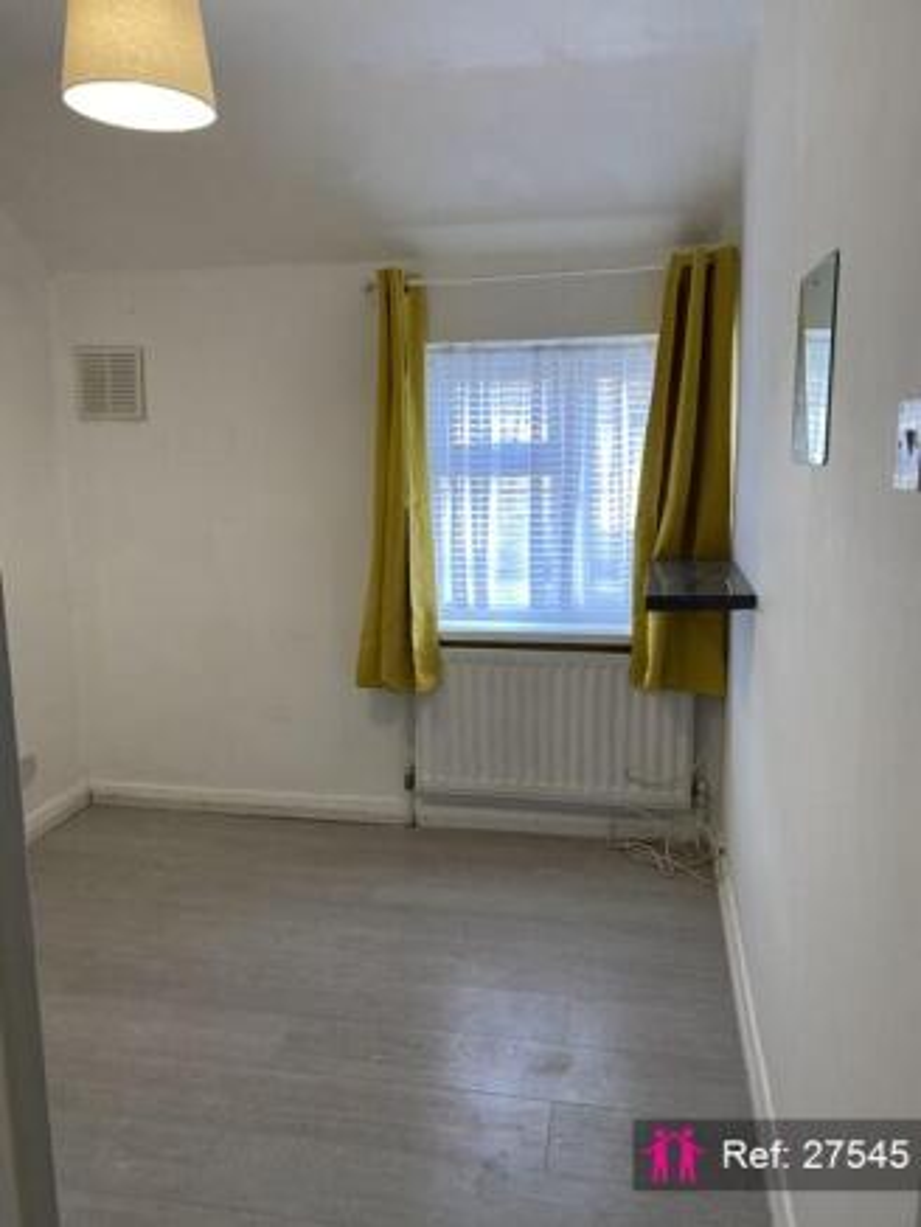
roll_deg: +1.1
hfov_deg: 53.1
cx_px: 460
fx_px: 922
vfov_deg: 67.3
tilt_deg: -9.5
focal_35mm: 26
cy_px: 614
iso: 100
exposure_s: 1/100
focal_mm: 4.25
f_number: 1.8
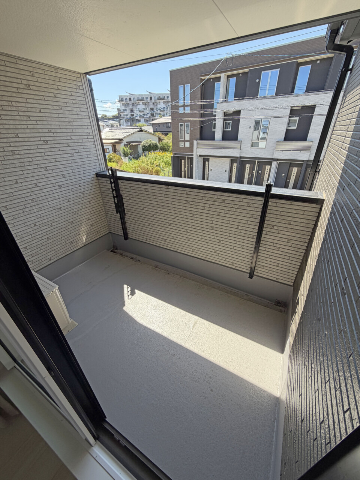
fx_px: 194
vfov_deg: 102.1
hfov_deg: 85.7
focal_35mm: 14
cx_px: 180
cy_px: 240
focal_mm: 2.22
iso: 50
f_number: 2.2
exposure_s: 1/381
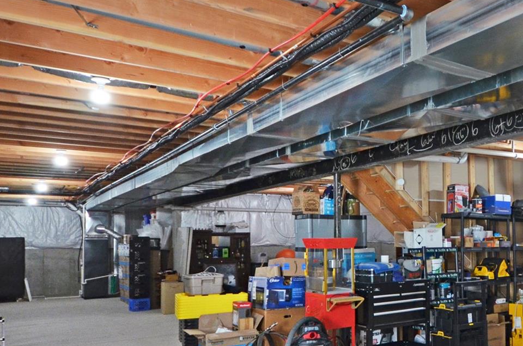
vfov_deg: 40.9
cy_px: 189
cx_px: 462
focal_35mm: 32
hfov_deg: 52.4
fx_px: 464
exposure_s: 1/60
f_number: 4
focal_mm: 10
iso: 720
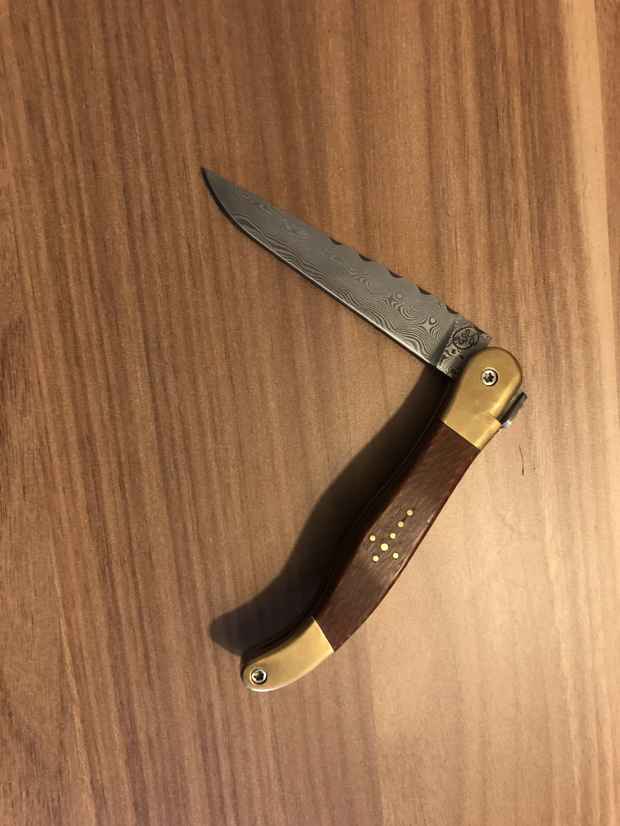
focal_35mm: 28
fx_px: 669
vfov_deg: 63.4
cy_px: 413
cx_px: 310
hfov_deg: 49.7
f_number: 1.8
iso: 100
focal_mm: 4
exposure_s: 1/7
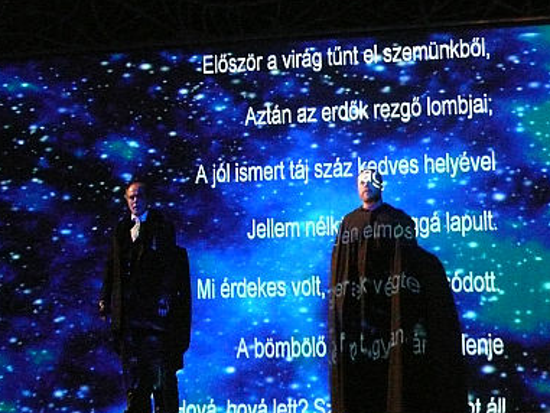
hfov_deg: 23.0
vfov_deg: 17.4
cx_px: 270
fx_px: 1351
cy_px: 181
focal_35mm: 85
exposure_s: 1/13
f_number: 3.2
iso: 800
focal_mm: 11.1
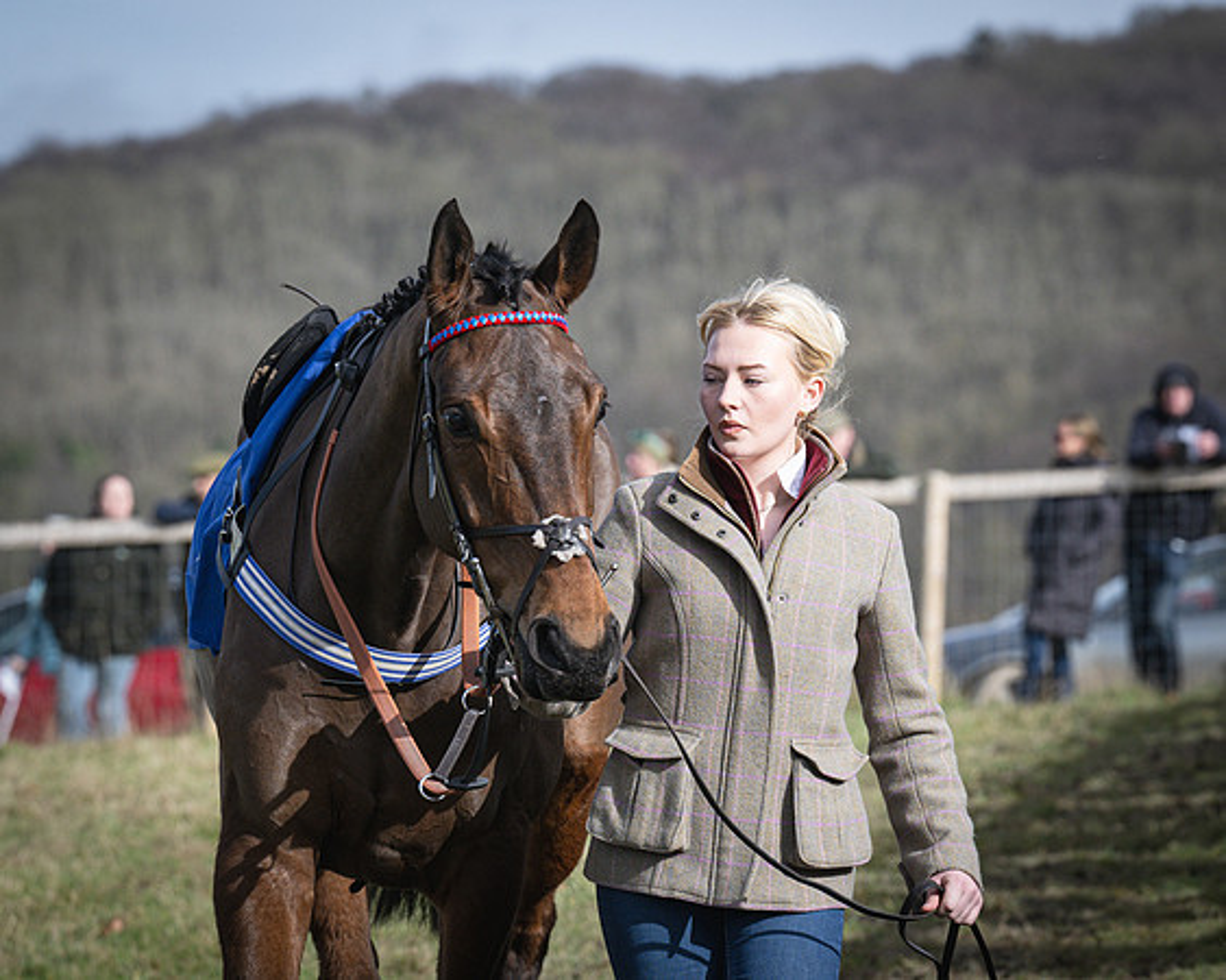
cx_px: 616
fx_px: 9808
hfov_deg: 7.2
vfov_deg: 5.7
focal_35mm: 270
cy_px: 490
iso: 400
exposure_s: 1/1600
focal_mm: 160
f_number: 5.6
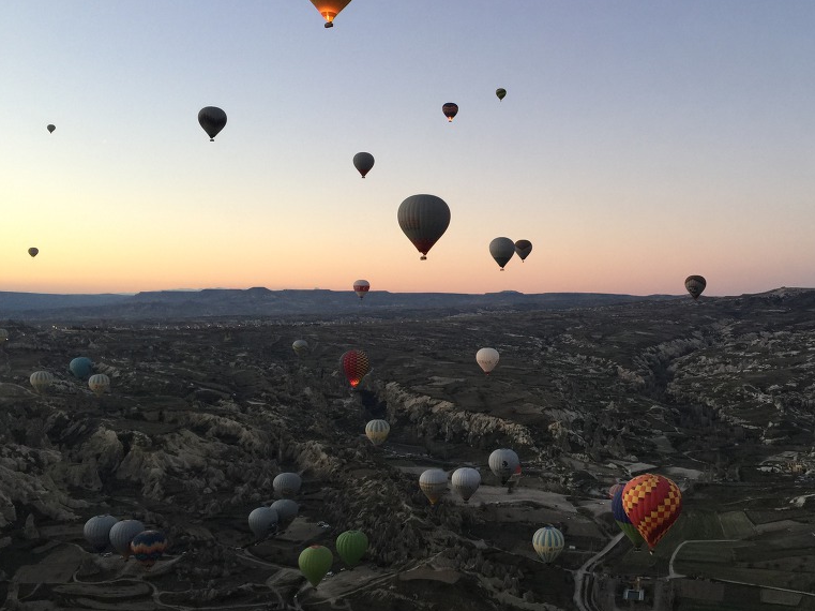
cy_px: 274
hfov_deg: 50.9
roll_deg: +0.8
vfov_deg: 39.6
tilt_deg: +4.4
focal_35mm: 36
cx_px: 503
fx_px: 847
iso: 32
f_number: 2.2
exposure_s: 1/33
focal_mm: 4.15
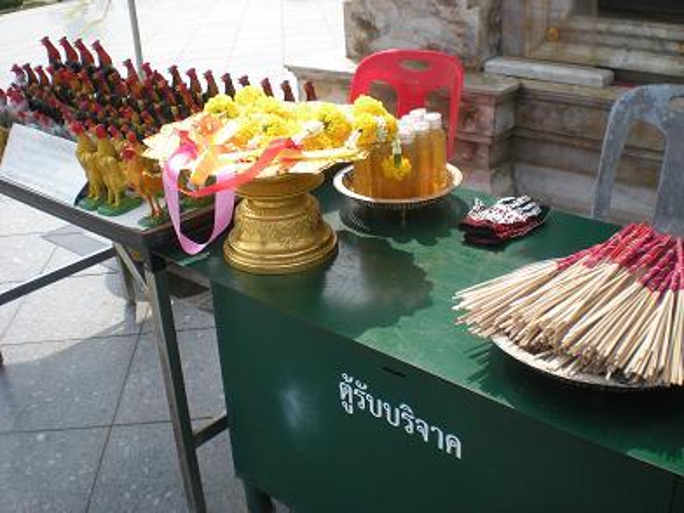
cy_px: 256
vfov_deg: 37.7
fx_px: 751
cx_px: 342
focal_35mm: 38
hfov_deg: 49.0
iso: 64
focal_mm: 6.3
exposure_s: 1/312
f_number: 4.6
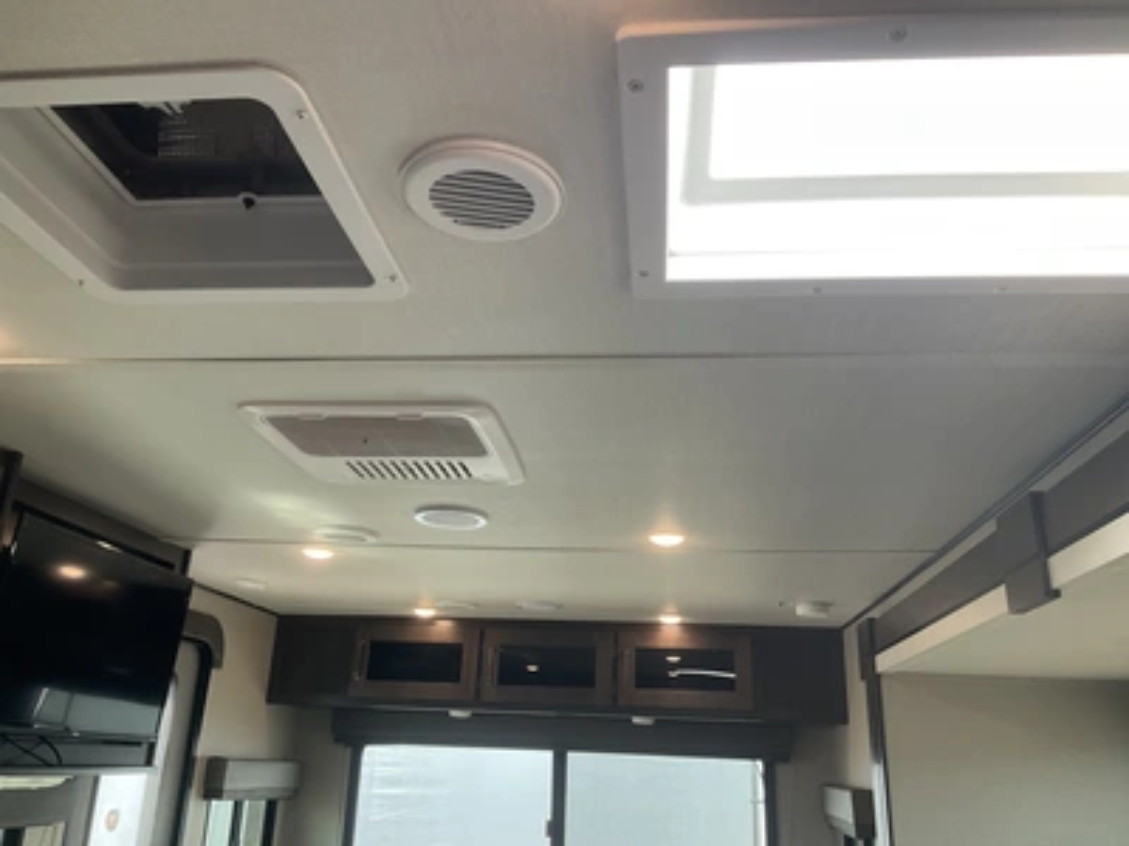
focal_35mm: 29
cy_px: 423
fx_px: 946
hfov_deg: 61.7
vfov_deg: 48.2
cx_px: 564
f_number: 1.8
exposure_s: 1/122
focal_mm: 3
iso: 64
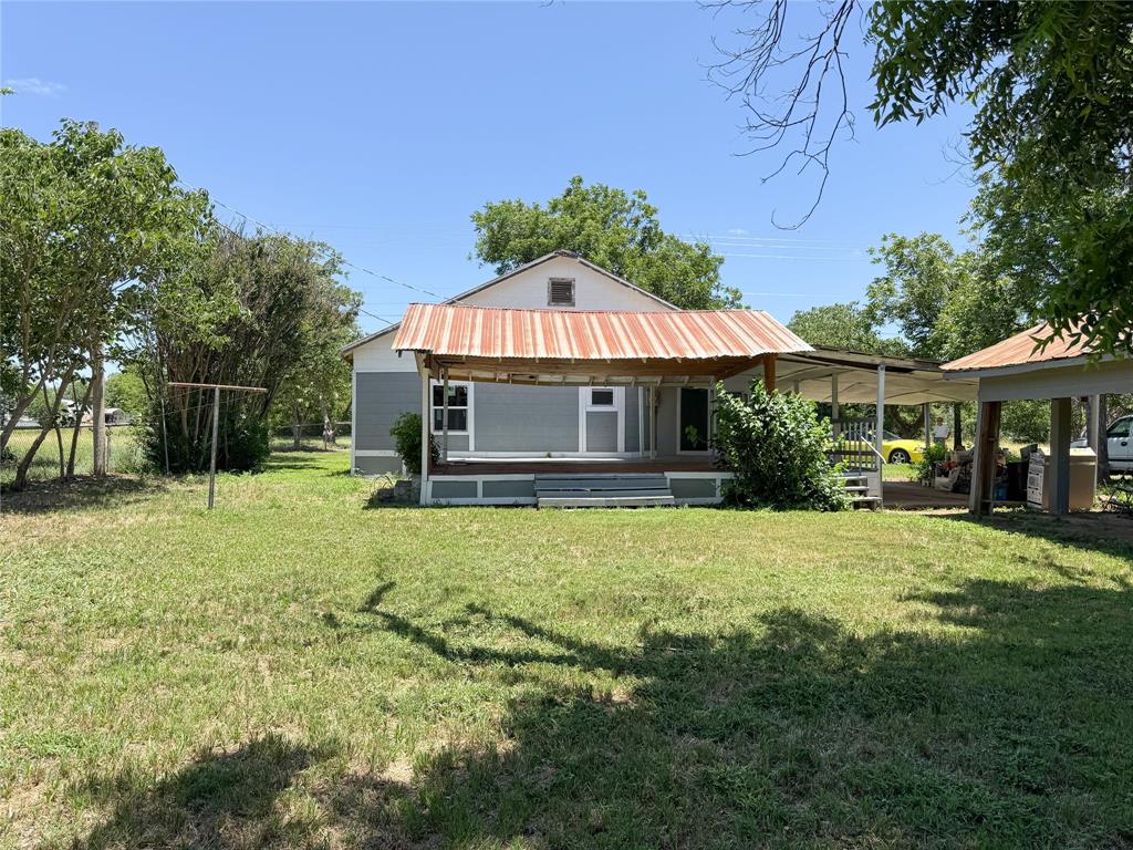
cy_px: 425
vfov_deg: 56.8
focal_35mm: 24
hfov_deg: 71.6
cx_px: 566
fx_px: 786
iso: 80
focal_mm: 6.76
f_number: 1.78
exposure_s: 1/2833
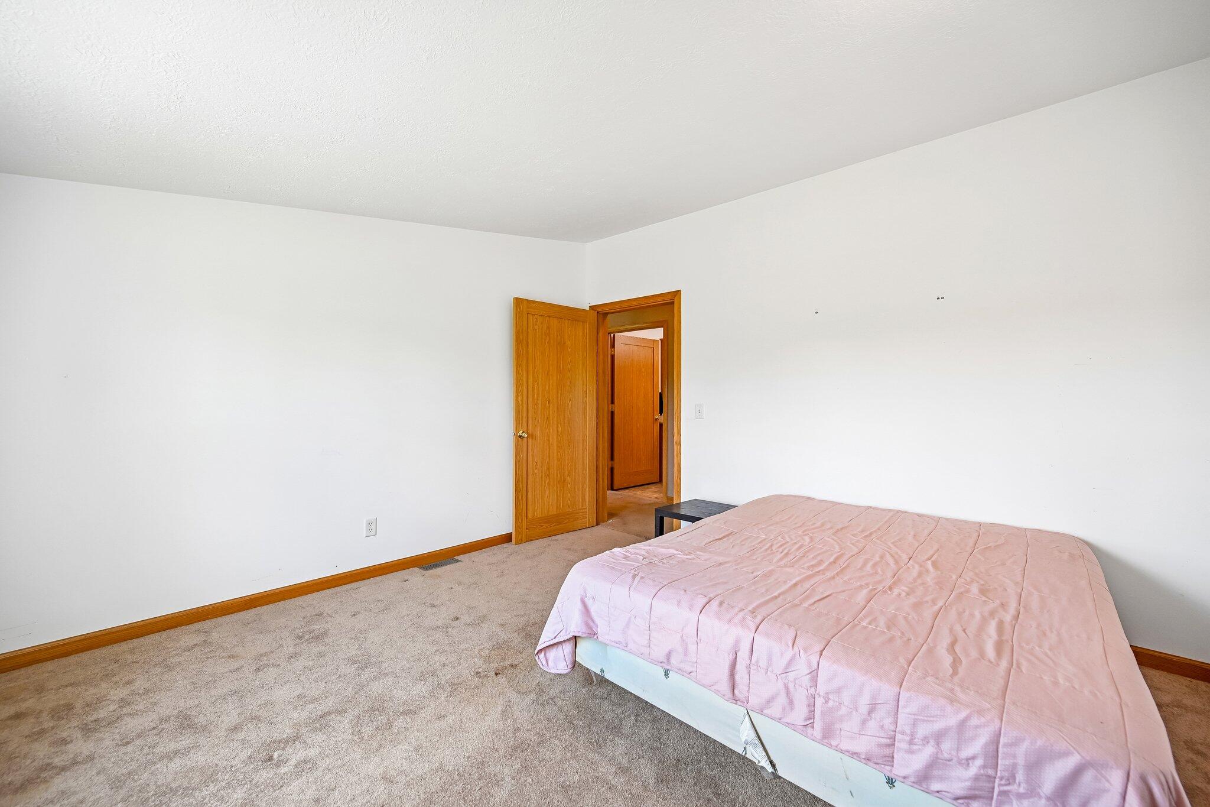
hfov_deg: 104.3
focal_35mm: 14
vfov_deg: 81.2
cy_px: 404
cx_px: 605
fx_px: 470
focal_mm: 14
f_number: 4
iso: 400
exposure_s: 1/90
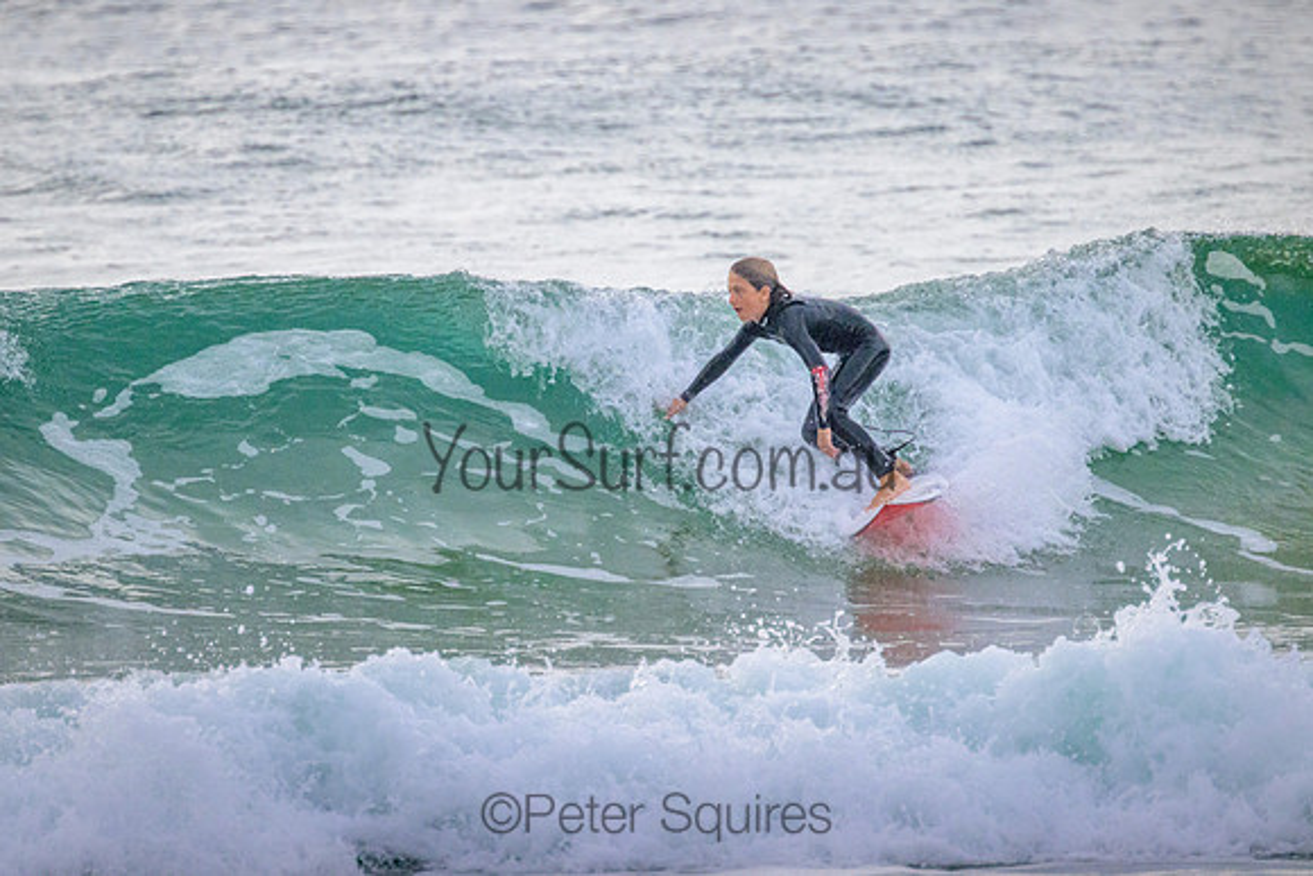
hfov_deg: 2.3
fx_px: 33335
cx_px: 604
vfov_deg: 1.5
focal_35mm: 914
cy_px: 376
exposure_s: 1/2000
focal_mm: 800
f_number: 11
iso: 2000
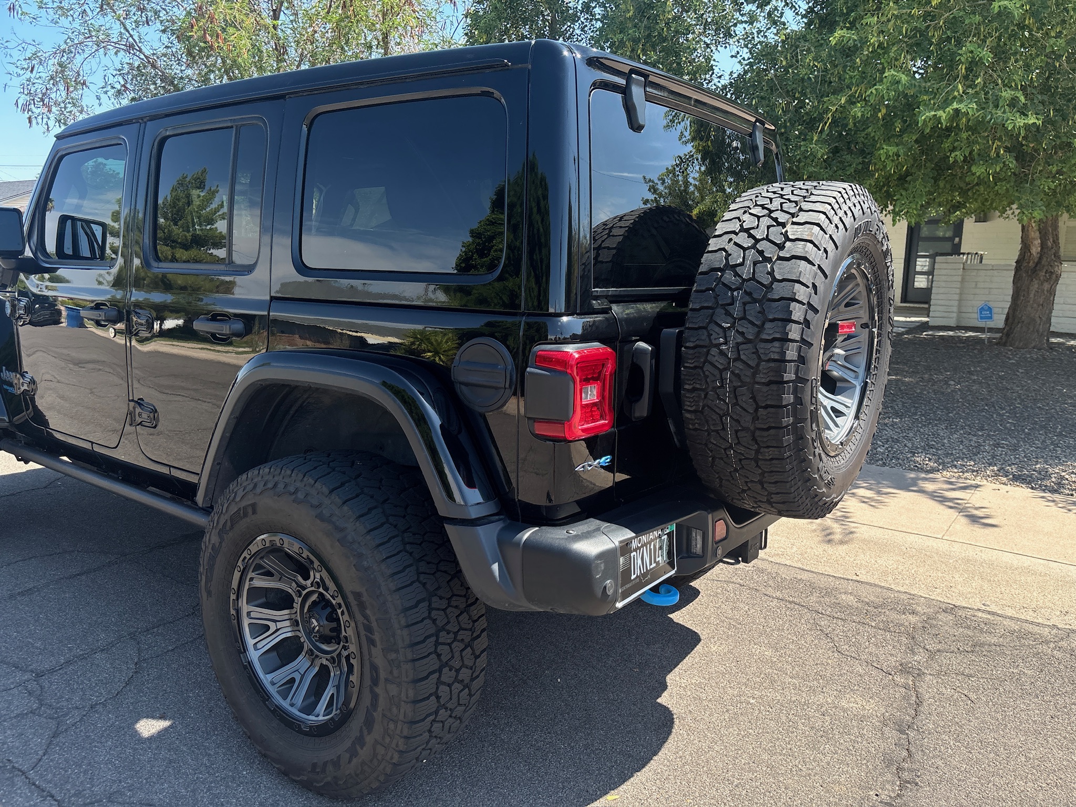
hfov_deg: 67.3
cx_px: 538
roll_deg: +0.4
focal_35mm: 26
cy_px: 404
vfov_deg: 53.1
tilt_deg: -12.3
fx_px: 808
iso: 50
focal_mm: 5.96
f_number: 1.6
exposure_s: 1/1783
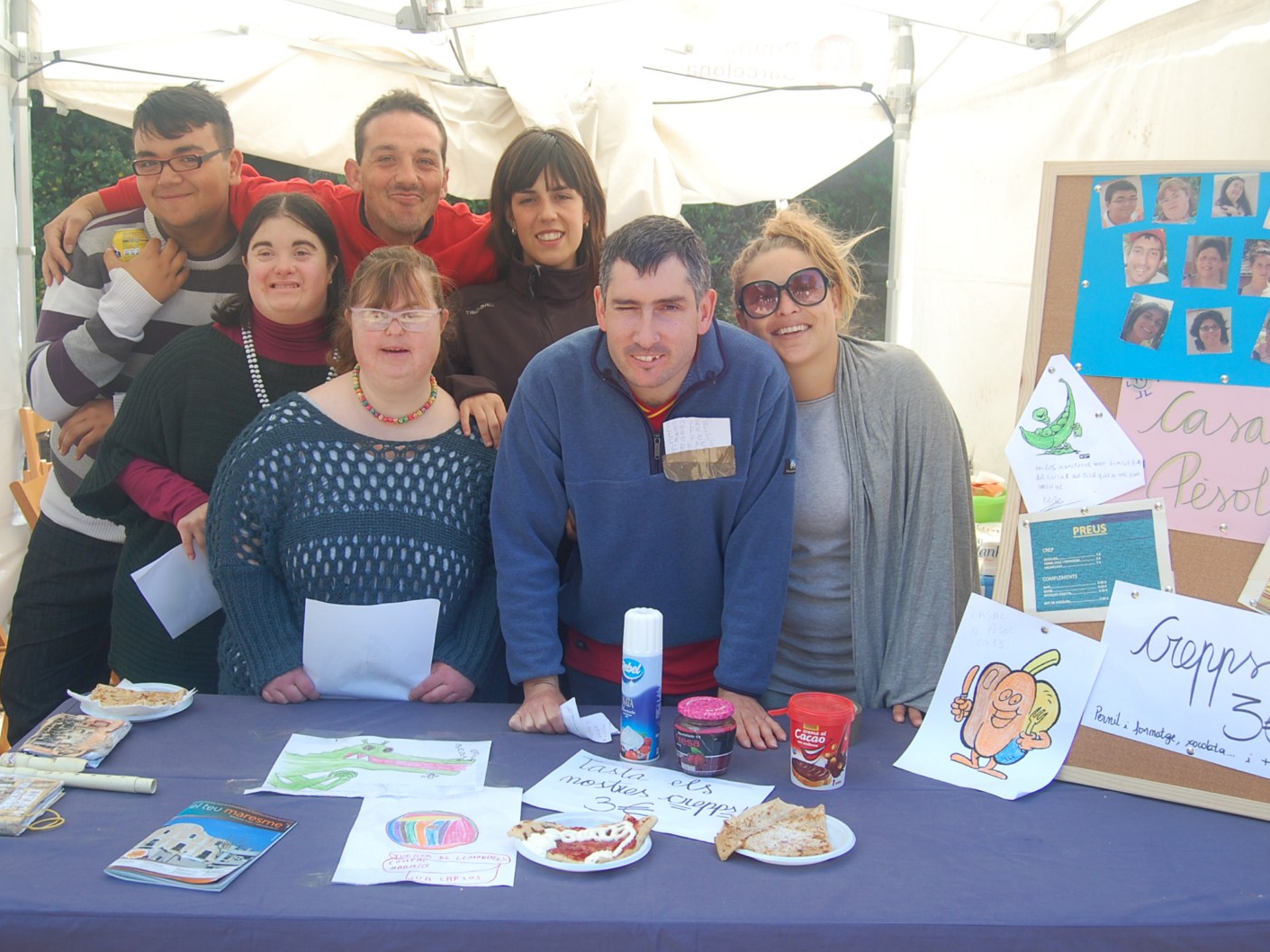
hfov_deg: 49.5
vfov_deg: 38.1
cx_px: 628
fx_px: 1377
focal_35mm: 38
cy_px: 476
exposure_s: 1/125
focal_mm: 23
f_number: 5.6
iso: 200
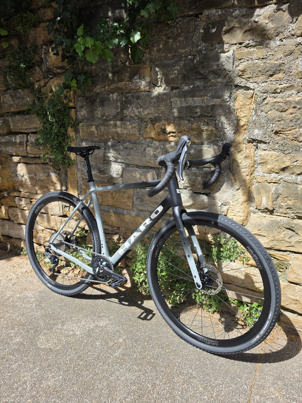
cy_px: 202
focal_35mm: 23
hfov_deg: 58.9
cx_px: 151
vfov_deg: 73.9
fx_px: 268
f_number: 1.4
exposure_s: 1/2565
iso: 64
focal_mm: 6.5
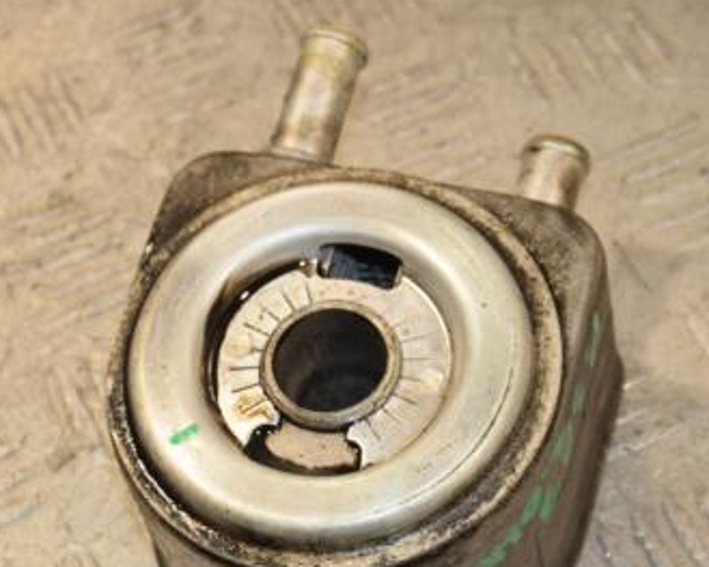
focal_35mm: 159
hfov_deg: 12.1
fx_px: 3335
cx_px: 291
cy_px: 349
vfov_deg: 9.7
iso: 800
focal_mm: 62
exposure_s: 1/200
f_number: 8
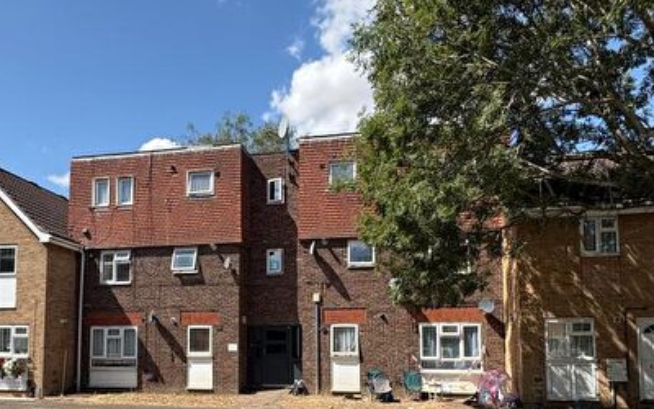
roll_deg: +1.2
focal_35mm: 26
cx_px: 286
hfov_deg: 70.1
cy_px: 313
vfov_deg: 45.7
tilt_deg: +3.8
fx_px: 463
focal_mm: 2.22
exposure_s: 1/1198
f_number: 2.2
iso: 40
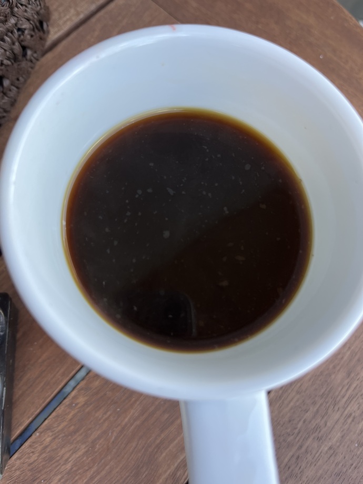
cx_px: 182
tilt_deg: -76.7
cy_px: 242
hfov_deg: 53.1
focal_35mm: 26
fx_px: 364
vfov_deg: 67.3
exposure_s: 1/153
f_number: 1.6
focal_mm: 5.1
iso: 40
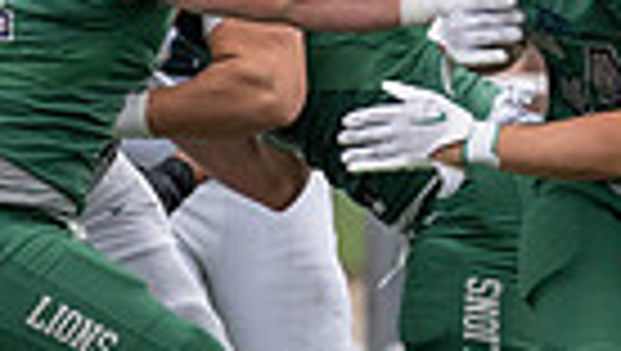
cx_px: -849
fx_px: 19437
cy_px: 111
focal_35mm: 1179
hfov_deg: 1.8
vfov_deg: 1.0
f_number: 2.8
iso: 250
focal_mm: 200
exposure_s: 1/1250
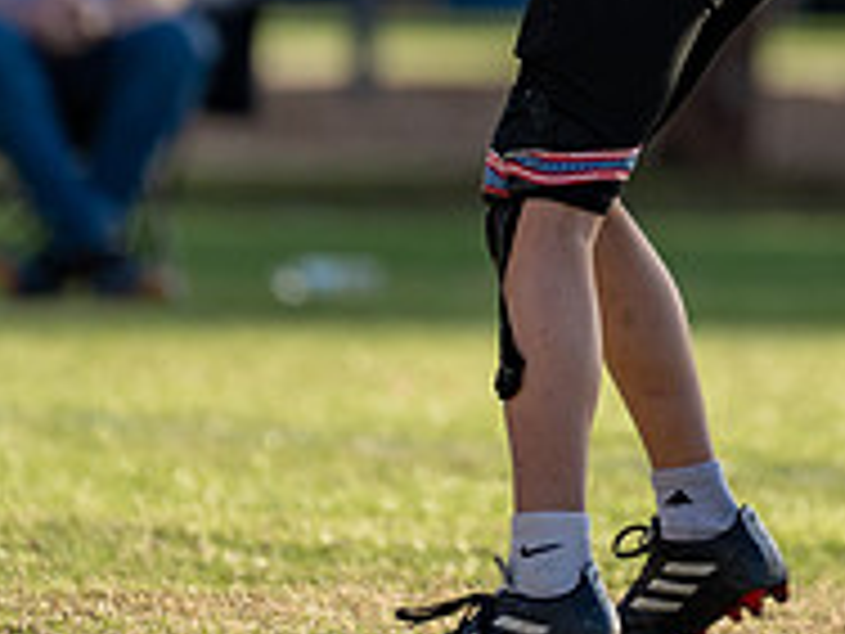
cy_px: -69
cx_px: 571
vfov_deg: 1.7
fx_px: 20920
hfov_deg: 2.3
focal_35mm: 857
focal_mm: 200
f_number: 2.8
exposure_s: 1/1000
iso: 100
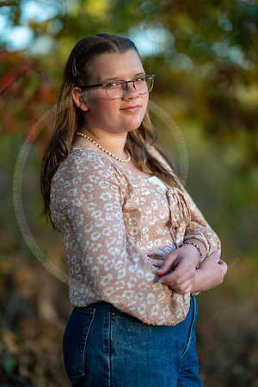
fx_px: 914
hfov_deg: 16.1
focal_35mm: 85
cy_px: 194
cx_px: 129
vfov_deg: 23.9
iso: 160
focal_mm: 85
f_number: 1.2
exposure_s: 1/640
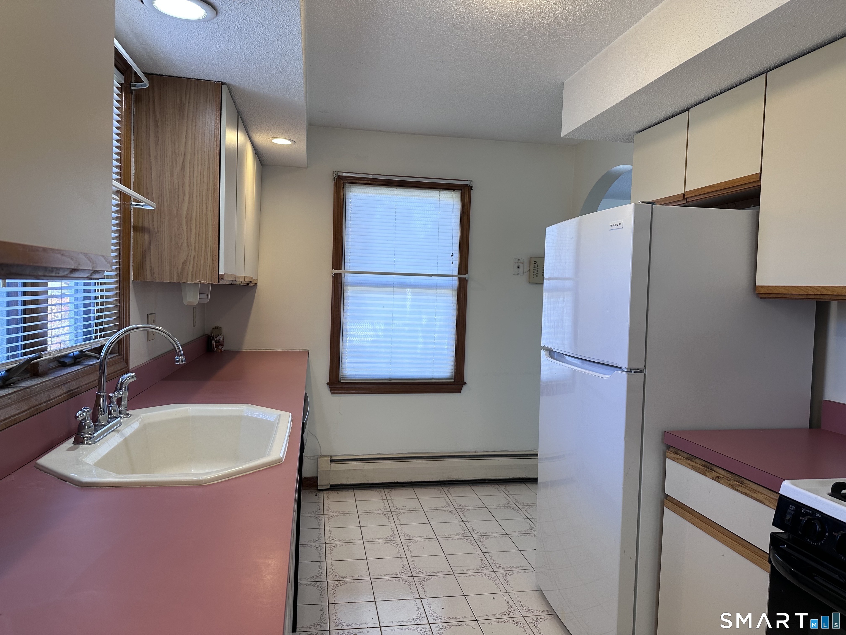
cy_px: 318
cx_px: 423
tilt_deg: -2.6
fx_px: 587
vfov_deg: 56.8
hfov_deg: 71.6
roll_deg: -1.9
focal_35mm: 24
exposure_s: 1/120
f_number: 1.78
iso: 100
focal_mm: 6.86
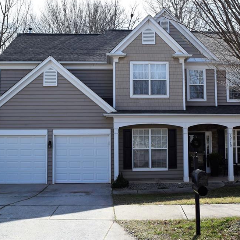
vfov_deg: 38.3
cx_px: 136
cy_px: 115
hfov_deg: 38.3
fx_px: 345
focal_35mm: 44
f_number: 9
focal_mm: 22
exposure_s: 1/320
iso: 200
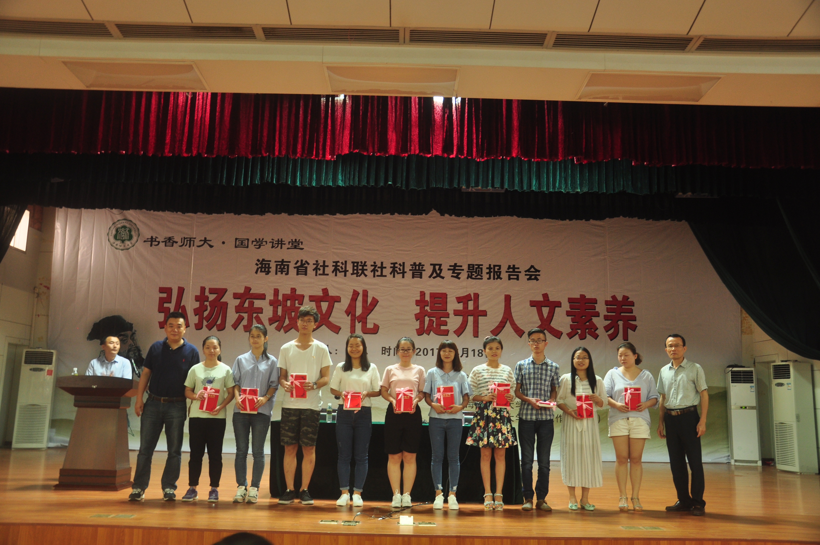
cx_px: 410
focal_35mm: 33
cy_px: 272
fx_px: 751
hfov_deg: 57.3
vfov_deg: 39.9
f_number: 4.5
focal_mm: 22
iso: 400
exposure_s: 1/8
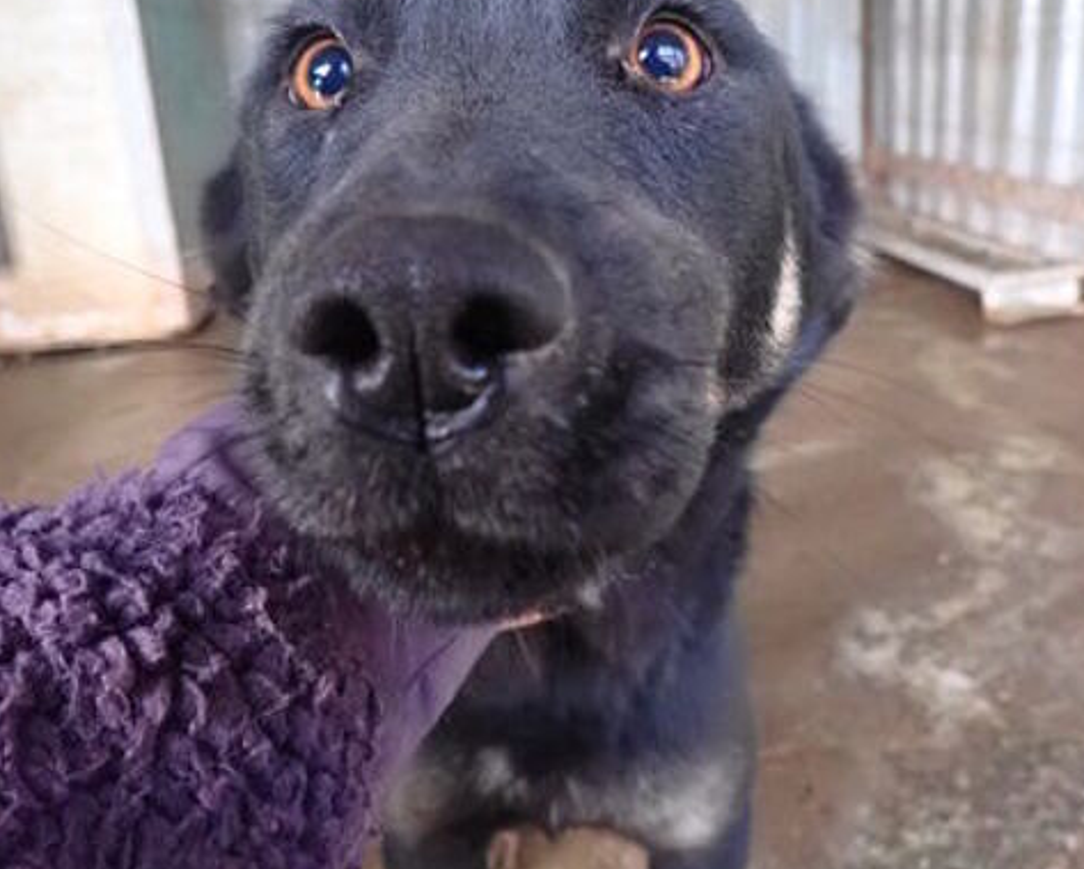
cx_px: 545
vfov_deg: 44.6
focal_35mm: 33
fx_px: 1059
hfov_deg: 54.2
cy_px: 404
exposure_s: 1/500
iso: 1600
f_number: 2
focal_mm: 4.5
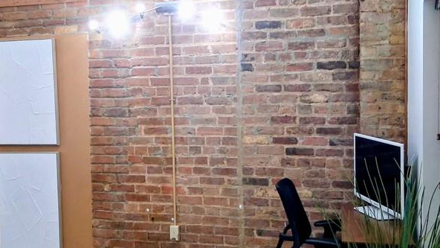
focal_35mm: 49
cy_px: 121
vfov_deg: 24.4
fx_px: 572
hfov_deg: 41.9
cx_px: 181
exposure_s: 1/33
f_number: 1.8
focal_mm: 3.98
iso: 500
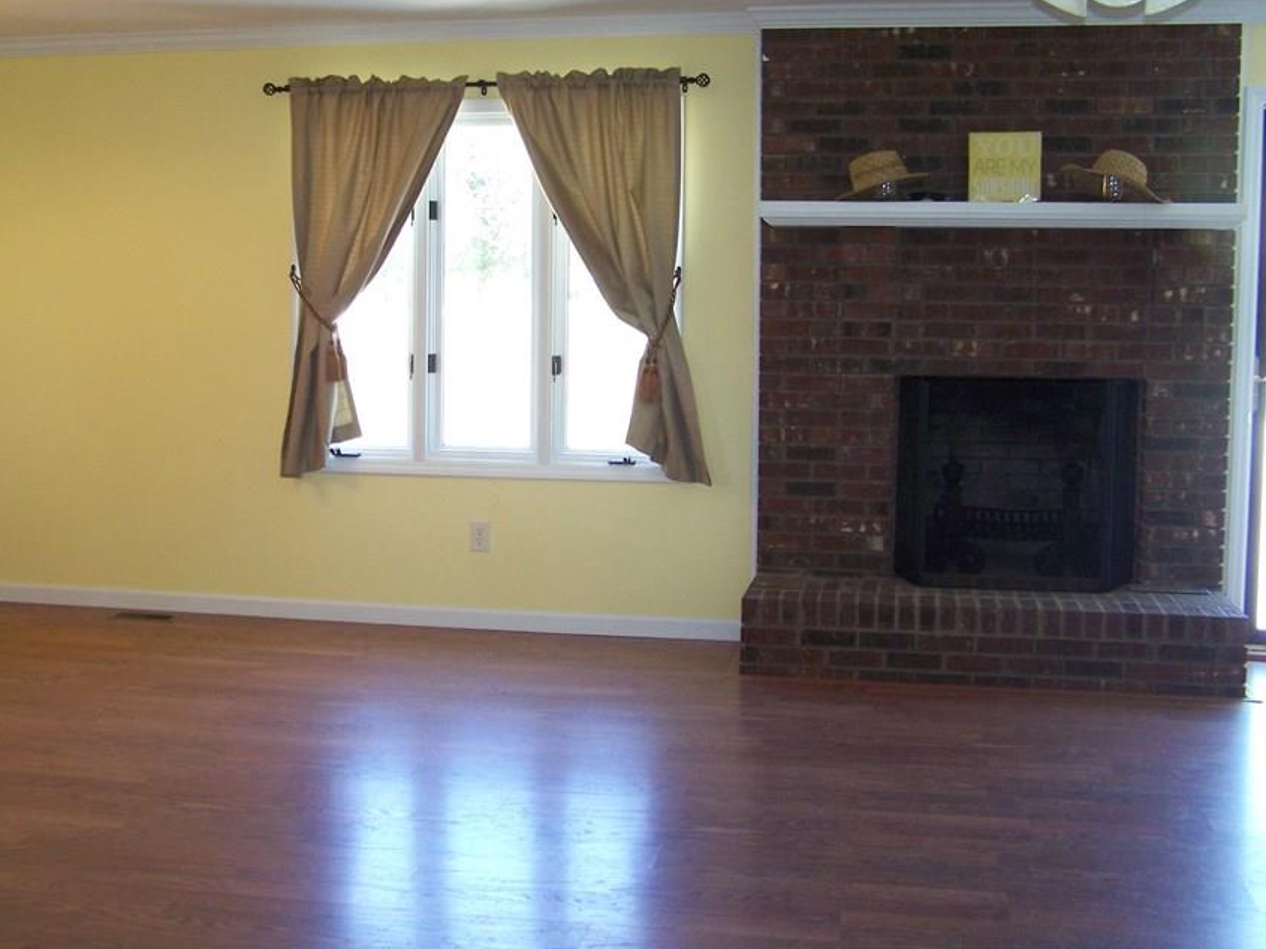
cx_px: 524
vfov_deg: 31.5
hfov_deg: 41.1
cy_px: 410
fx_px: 1682
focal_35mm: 46
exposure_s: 1/60
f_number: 2.8
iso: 160
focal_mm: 6.3
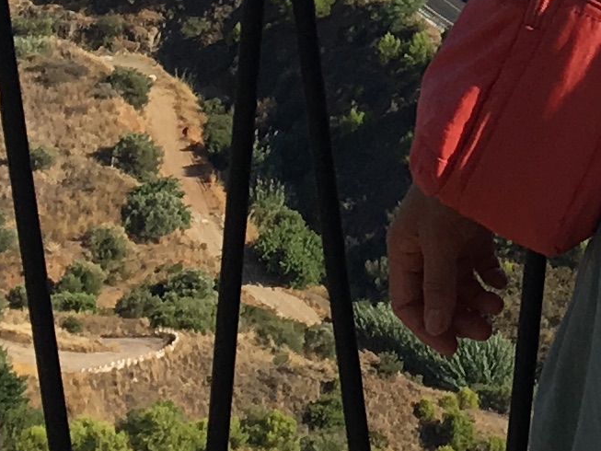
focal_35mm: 179
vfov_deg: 7.8
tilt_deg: -8.6
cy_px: -573
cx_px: 969
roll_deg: +0.5
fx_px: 3108
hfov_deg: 10.6
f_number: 2.2
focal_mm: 4.15
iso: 25
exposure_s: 1/1241
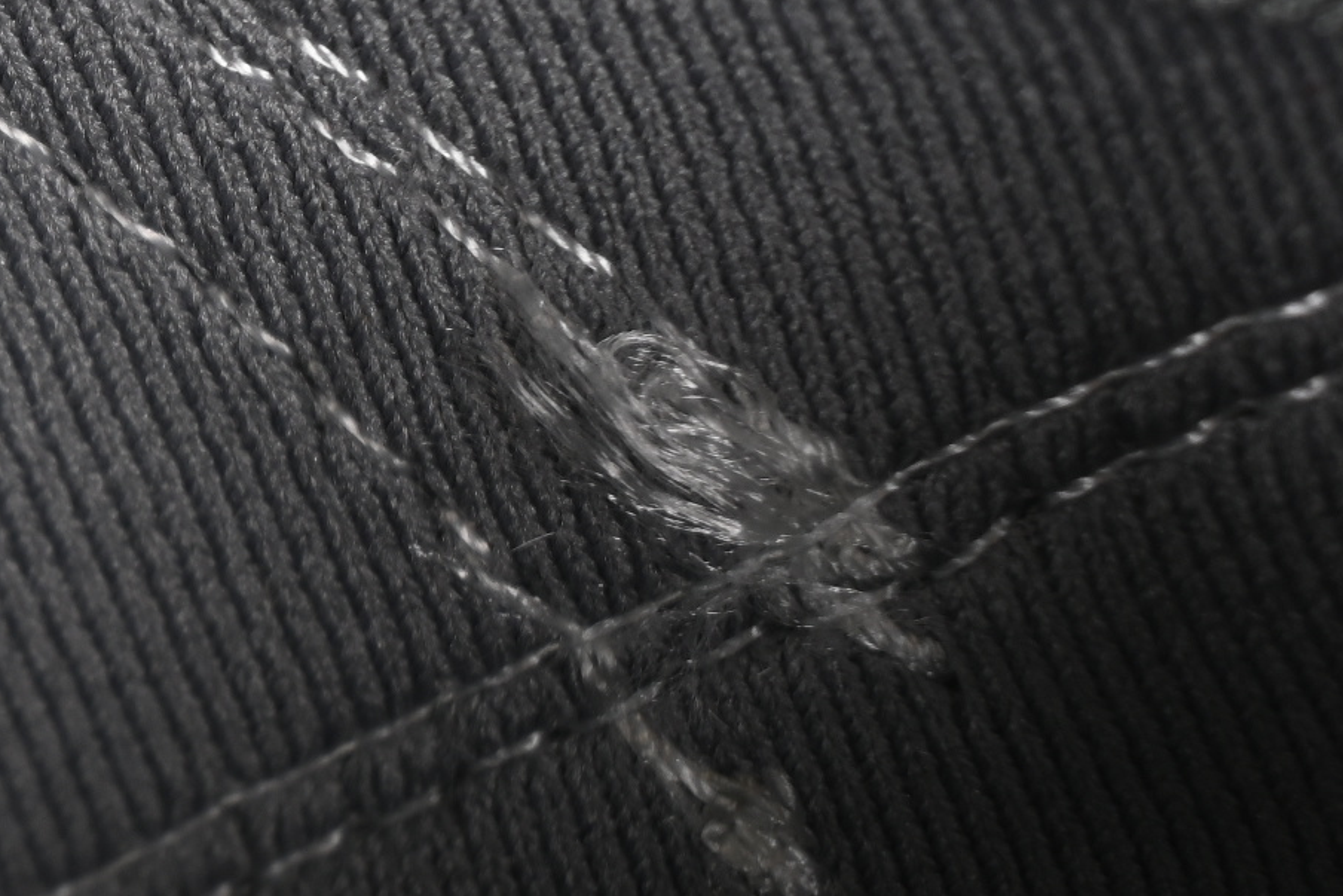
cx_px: -620
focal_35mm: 231
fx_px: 8618
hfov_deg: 8.7
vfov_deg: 5.9
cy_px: 507
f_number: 6.3
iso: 160
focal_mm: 50
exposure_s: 1/60
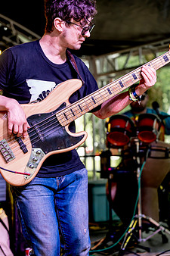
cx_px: 63
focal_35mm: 88
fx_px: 624
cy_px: 92
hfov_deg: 15.5
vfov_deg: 23.1
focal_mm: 66
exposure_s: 1/400
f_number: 2.8
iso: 1000
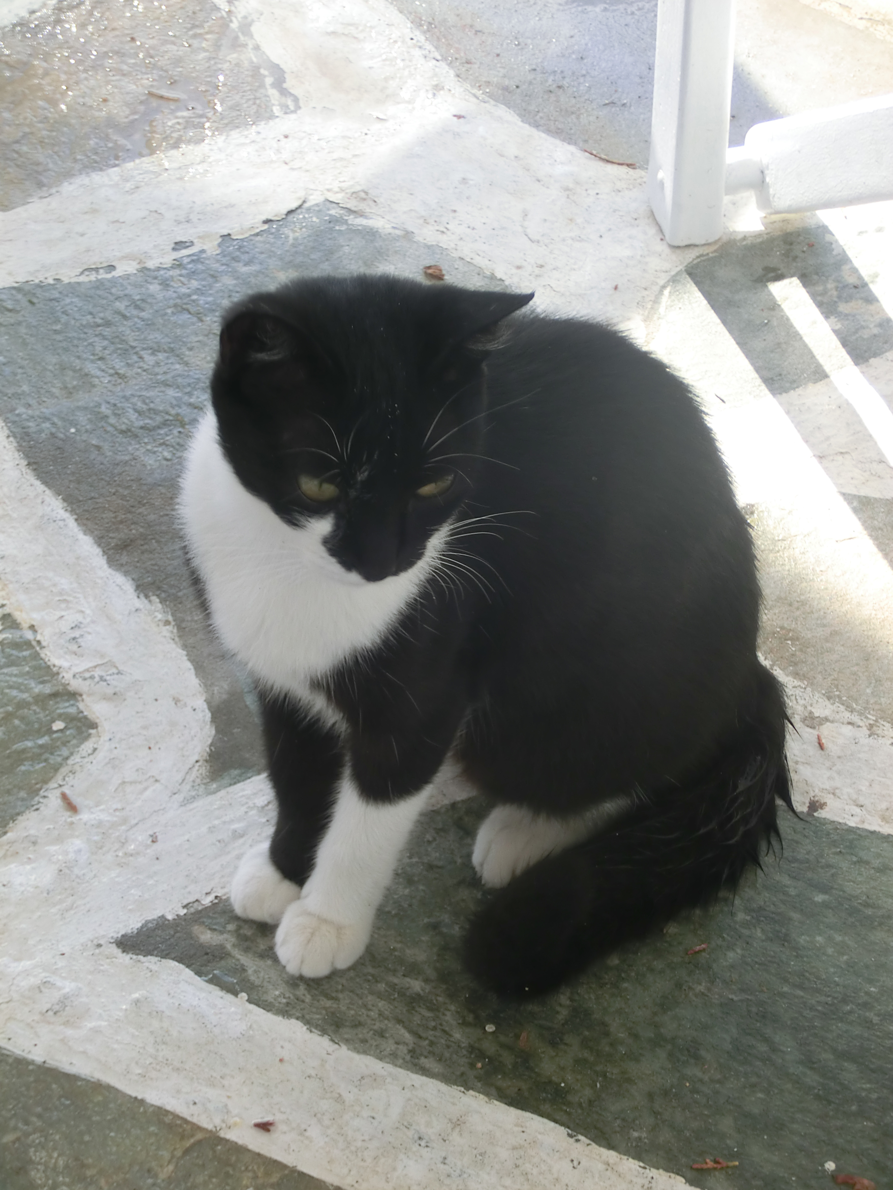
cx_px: 446
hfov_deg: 12.0
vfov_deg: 15.9
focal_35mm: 124
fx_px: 4265
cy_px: 595
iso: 80
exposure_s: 1/160
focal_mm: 21.94
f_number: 5.7
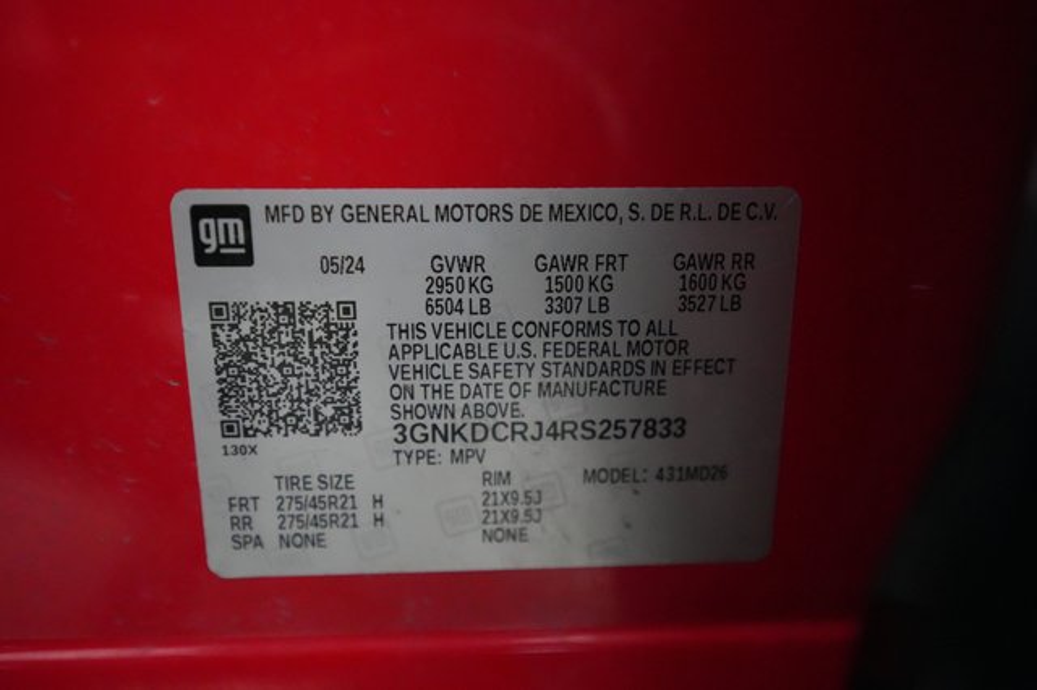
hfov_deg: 65.5
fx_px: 806
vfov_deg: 46.4
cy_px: 345
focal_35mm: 28
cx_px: 518
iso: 12800
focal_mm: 28
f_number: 2.8
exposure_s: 1/160
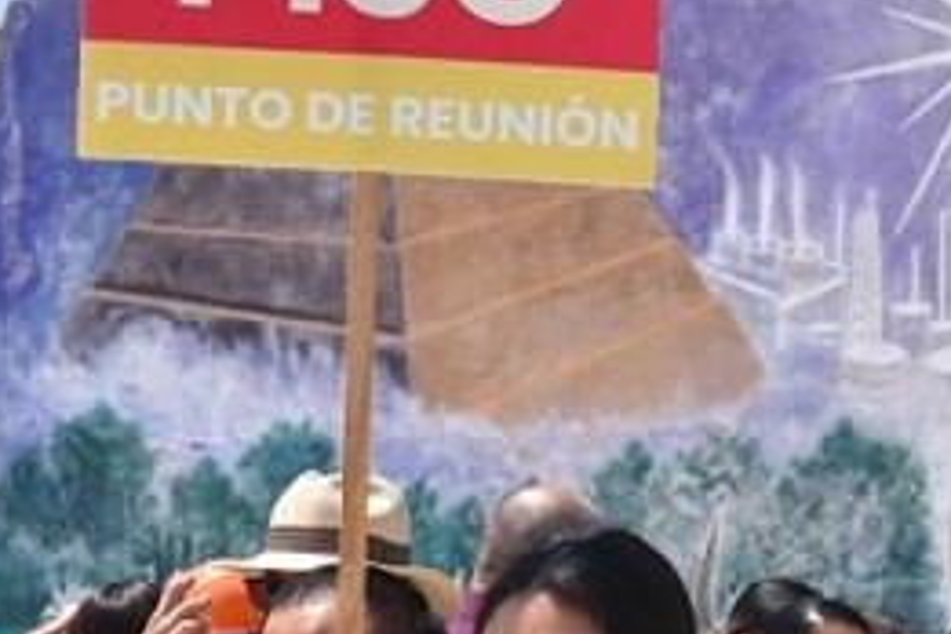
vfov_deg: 6.6
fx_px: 5455
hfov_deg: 9.7
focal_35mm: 207
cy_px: 942
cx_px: 1319
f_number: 8
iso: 160
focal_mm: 45
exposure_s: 1/500
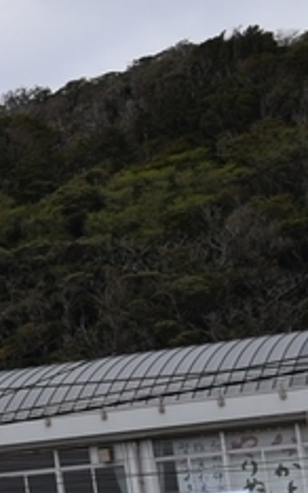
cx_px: -894
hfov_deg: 7.1
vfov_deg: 14.8
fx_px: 1896
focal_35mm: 141
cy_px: 303
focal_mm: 18
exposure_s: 1/500
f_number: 8
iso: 100
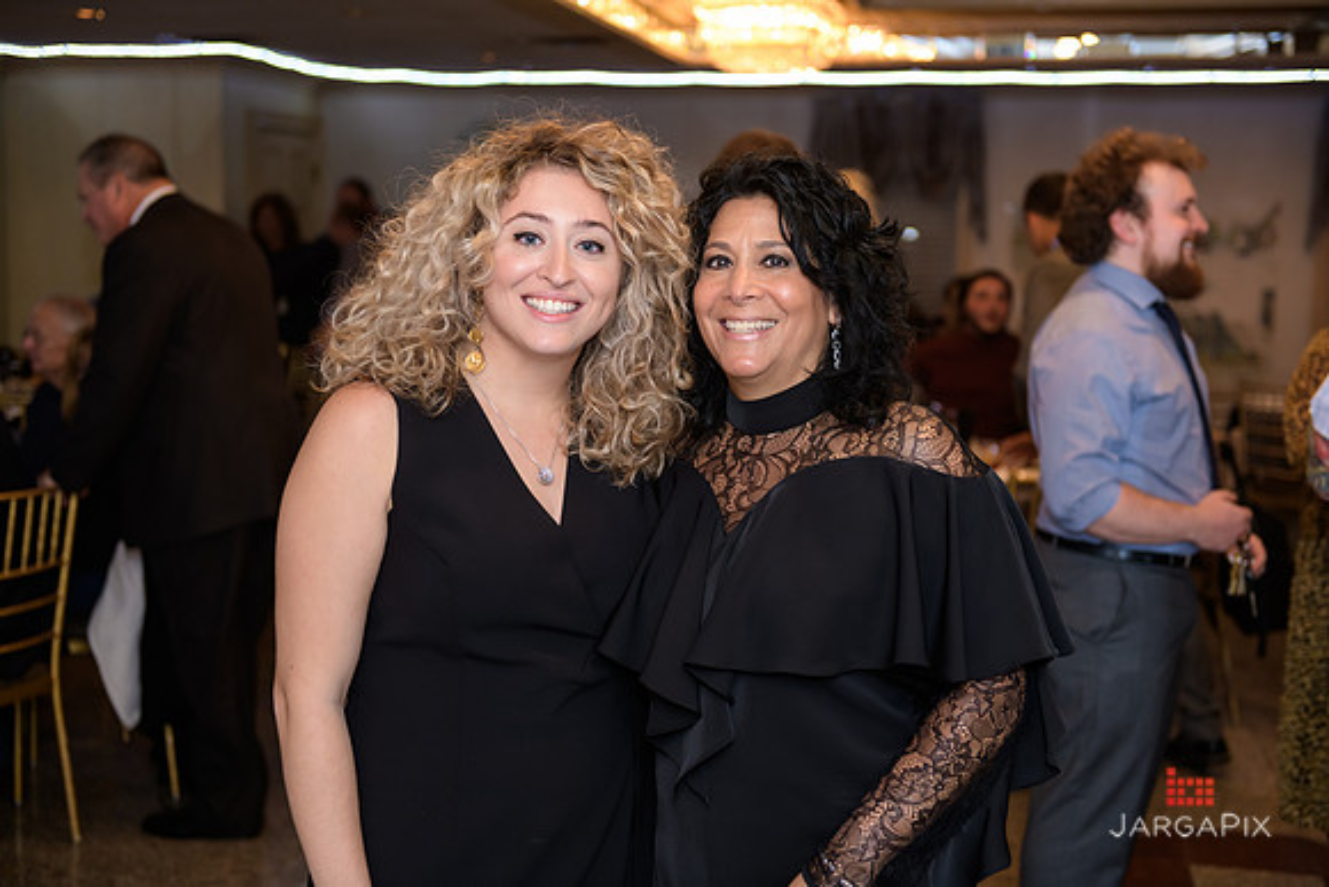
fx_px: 1846
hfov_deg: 39.6
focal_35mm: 50
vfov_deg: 27.0
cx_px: 664
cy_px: 444
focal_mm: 50
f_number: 3.2
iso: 800
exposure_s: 1/100
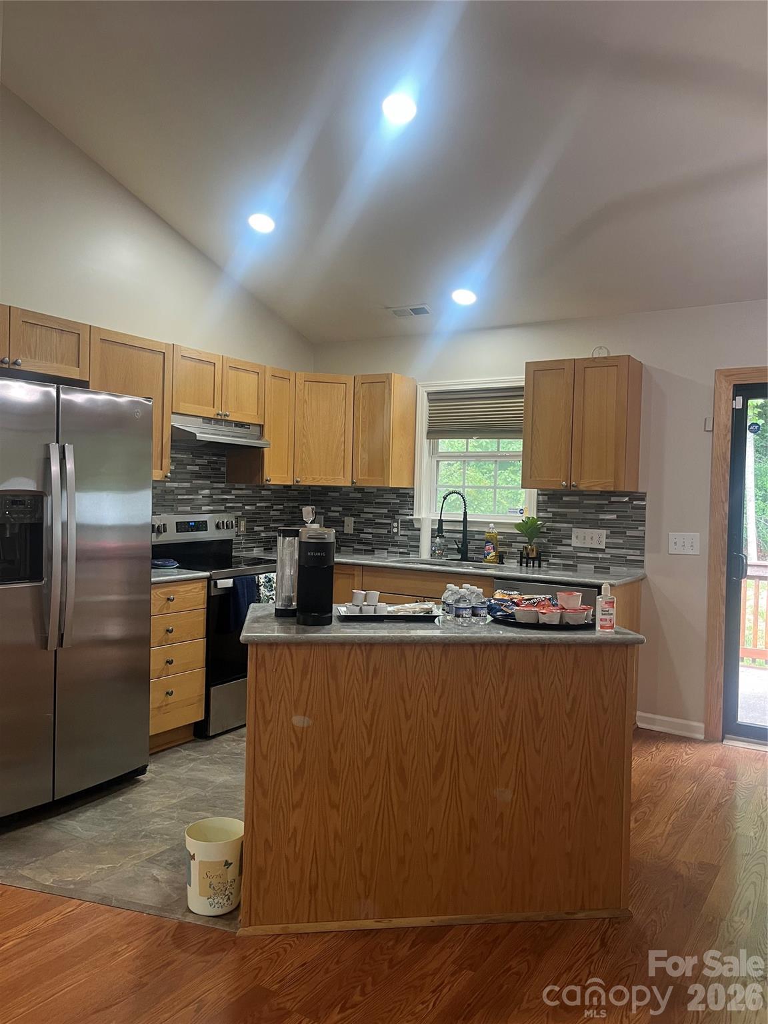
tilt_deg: -1.7
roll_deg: -0.7
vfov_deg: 67.3
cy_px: 512
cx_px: 384
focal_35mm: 26
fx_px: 769
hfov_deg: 53.1
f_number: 1.6
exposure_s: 1/60
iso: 125
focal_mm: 5.1
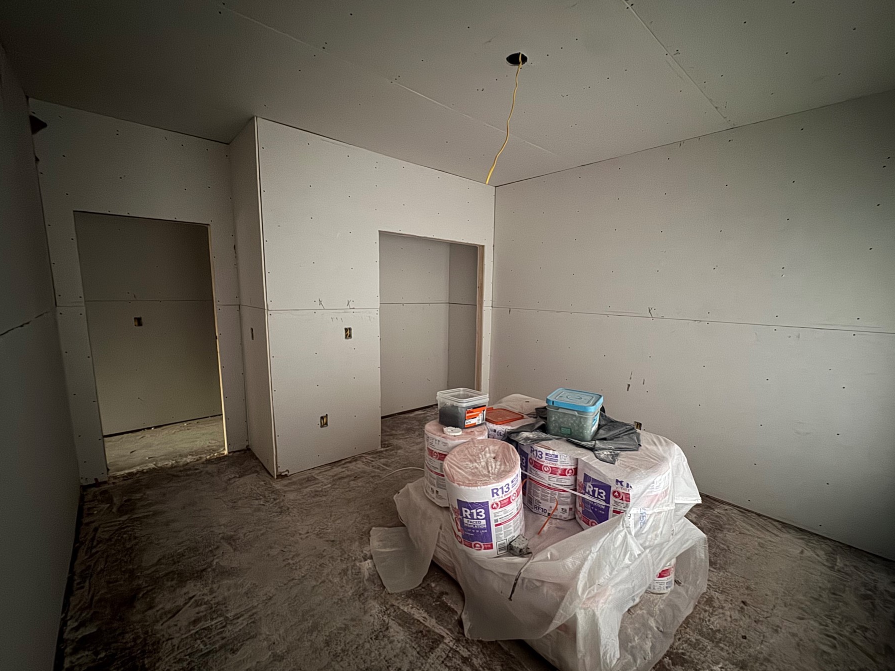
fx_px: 388
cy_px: 349
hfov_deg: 98.1
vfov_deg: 81.7
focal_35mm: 15
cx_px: 474
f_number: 2.2
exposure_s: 1/8
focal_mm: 2.22
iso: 800
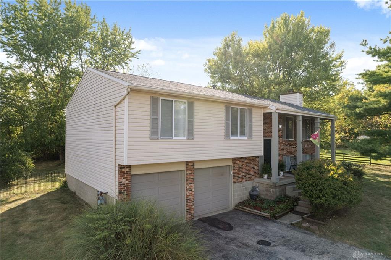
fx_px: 239
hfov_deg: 78.6
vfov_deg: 57.1
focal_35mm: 22
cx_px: 196
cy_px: 130
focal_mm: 8.38
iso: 100
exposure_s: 1/350
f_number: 2.8
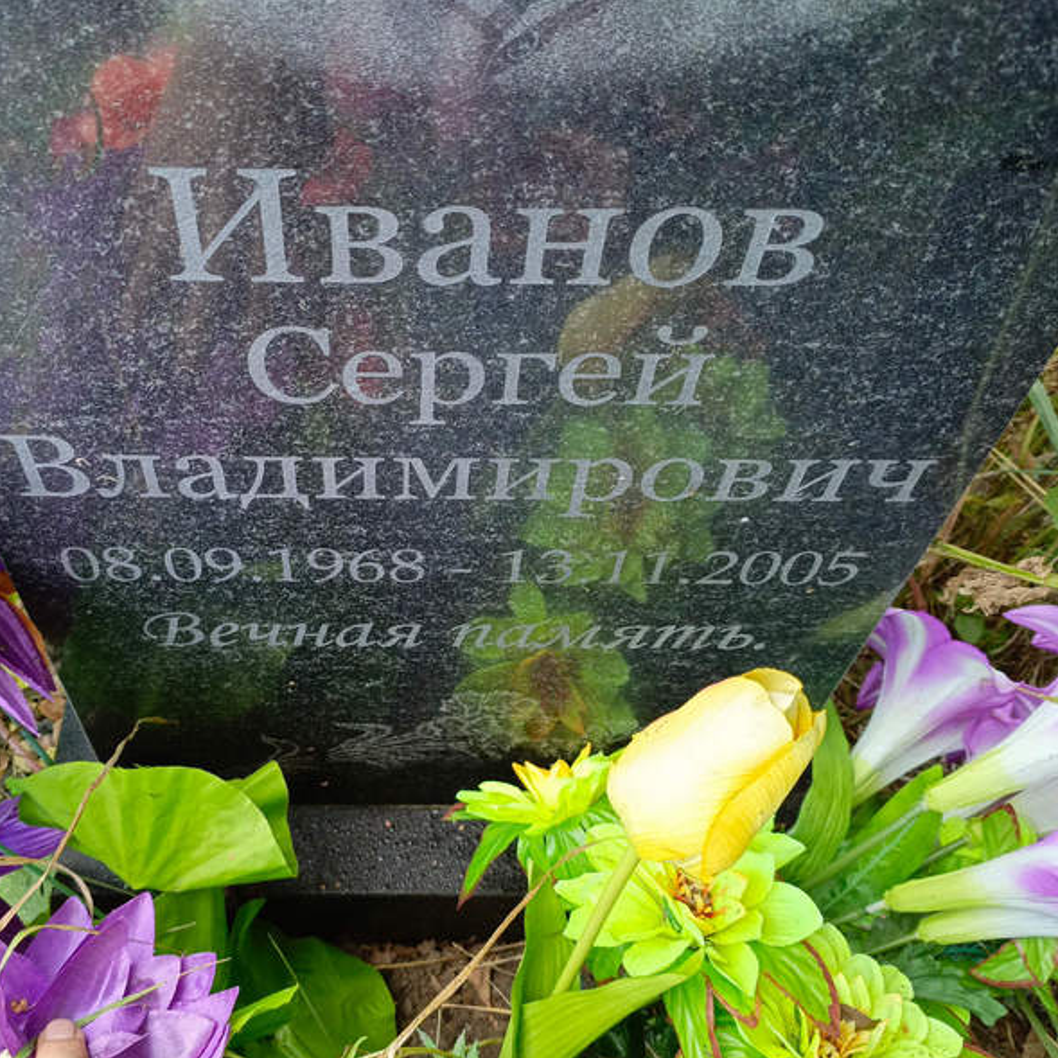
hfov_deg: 53.6
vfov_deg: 54.0
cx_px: 411
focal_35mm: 30
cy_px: 523
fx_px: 1037
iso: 262
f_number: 1.69
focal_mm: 4.76
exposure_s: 1/100
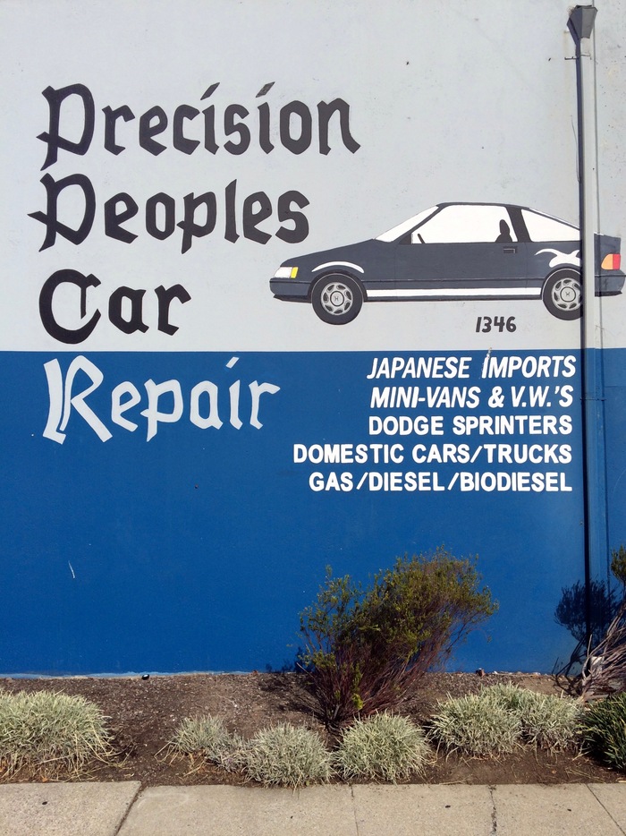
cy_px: 418
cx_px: 313
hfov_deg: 48.2
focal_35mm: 29
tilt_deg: +1.6
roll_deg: +2.1
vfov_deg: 61.7
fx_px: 700
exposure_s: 1/3425
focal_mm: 4.15
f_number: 2.2
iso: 32
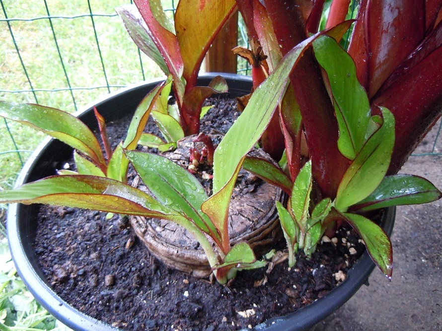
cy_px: 166
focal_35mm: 30
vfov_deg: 46.8
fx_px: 383
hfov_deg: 60.0
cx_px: 221
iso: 400
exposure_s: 1/40
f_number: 3.5
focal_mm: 5.4
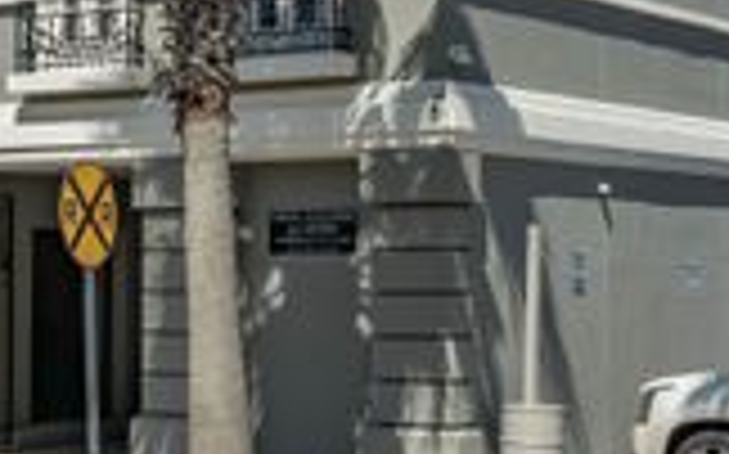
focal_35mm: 110
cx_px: 248
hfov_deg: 18.9
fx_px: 2184
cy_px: 178
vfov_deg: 11.9
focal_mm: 35
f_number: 13
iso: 100
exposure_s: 1/125
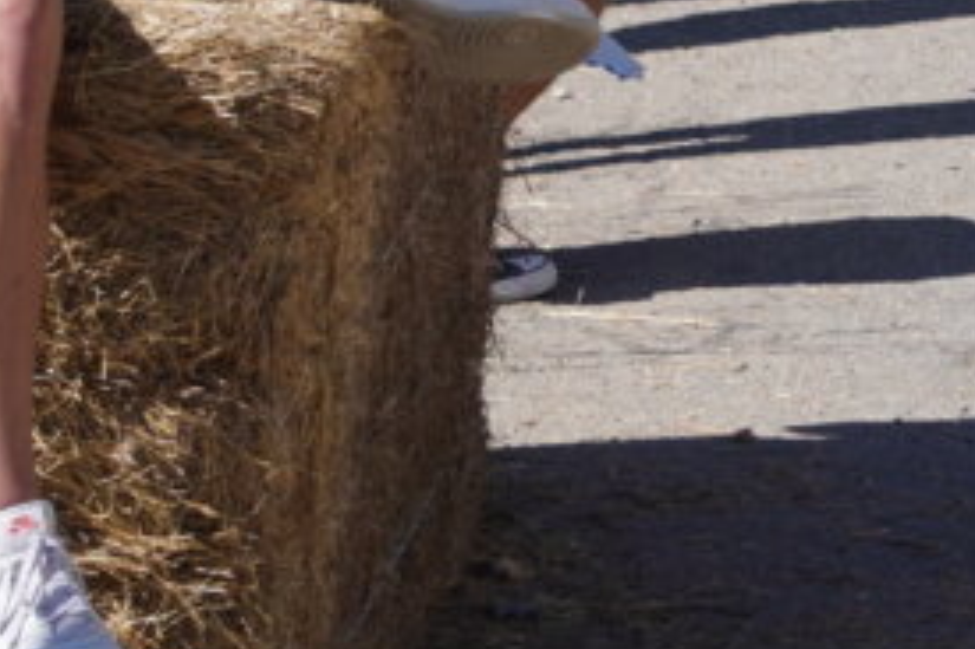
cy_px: -427
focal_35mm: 586
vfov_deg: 2.3
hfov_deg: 3.5
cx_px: 2188
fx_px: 15861
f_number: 5.6
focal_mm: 84
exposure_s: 1/640
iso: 100
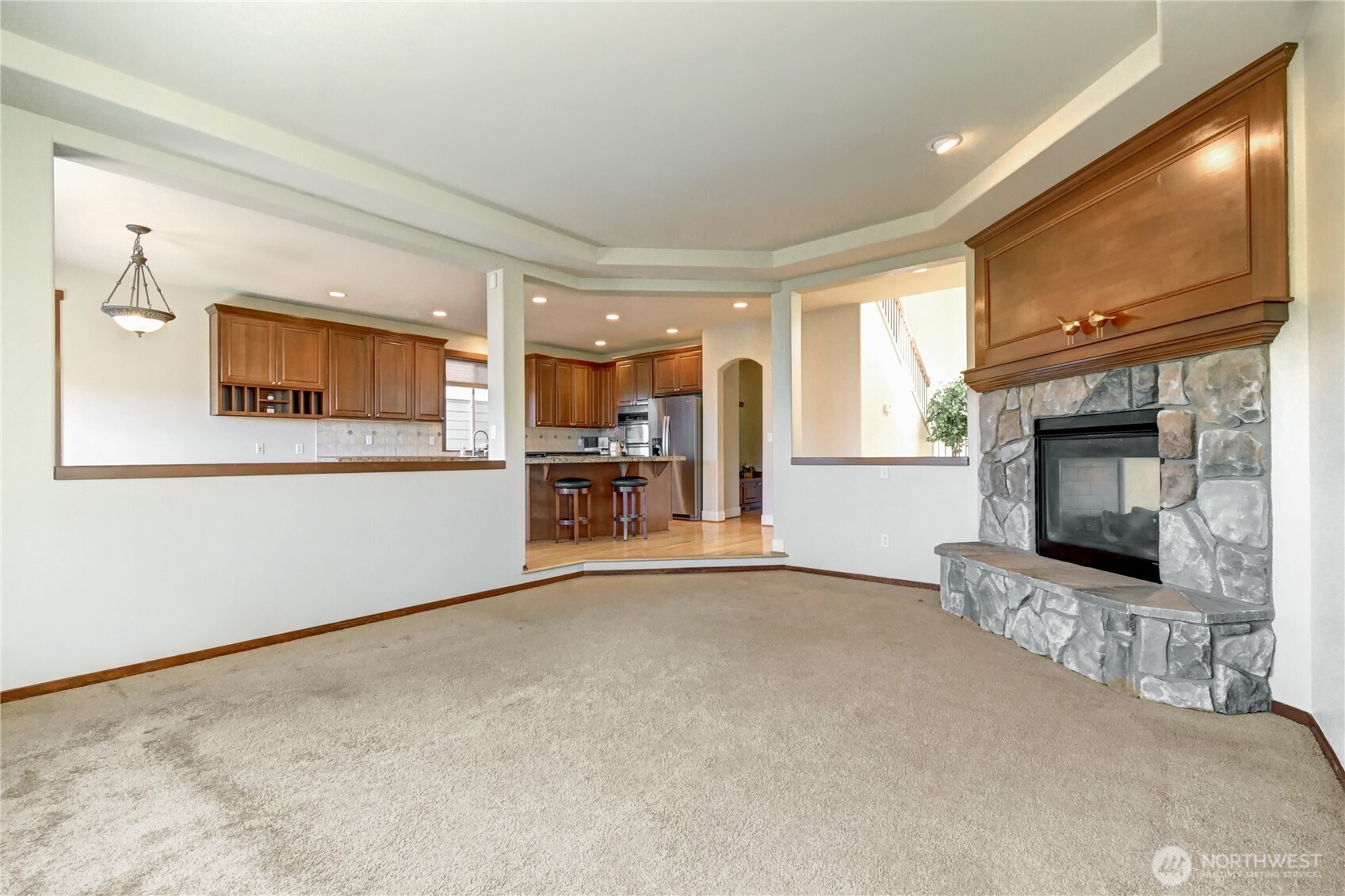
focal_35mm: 15
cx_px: 672
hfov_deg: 100.4
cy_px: 448
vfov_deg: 77.3
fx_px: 560
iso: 3200
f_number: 11
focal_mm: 10
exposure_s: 1/6
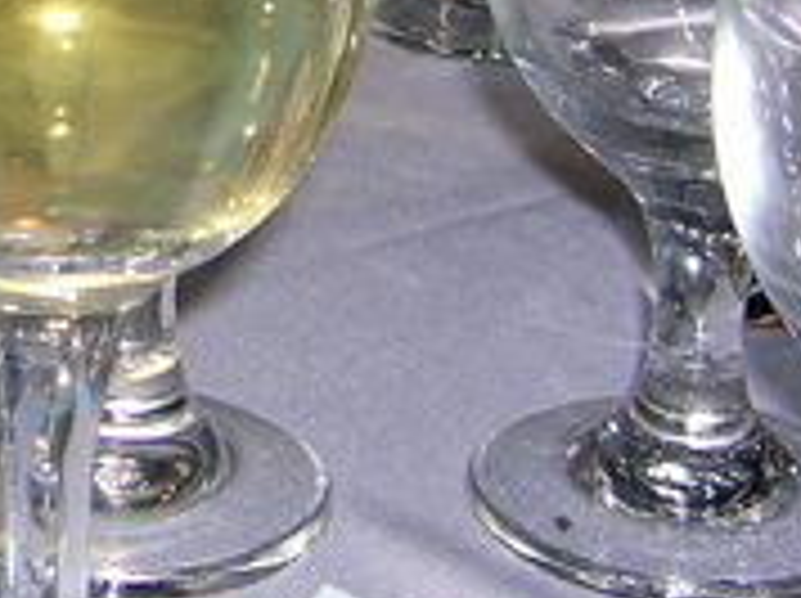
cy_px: -135
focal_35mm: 122
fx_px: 2819
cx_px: -45
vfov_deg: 11.8
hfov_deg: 15.8
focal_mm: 5.7
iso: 50
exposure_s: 1/60.1
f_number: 2.9
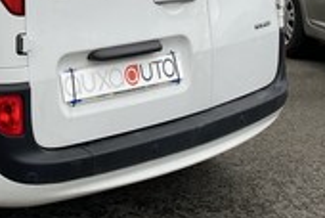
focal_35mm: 81
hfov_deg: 23.6
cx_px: -23
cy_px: -77
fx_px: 733
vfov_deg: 15.9
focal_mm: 4.25
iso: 32
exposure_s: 1/428
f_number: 1.8
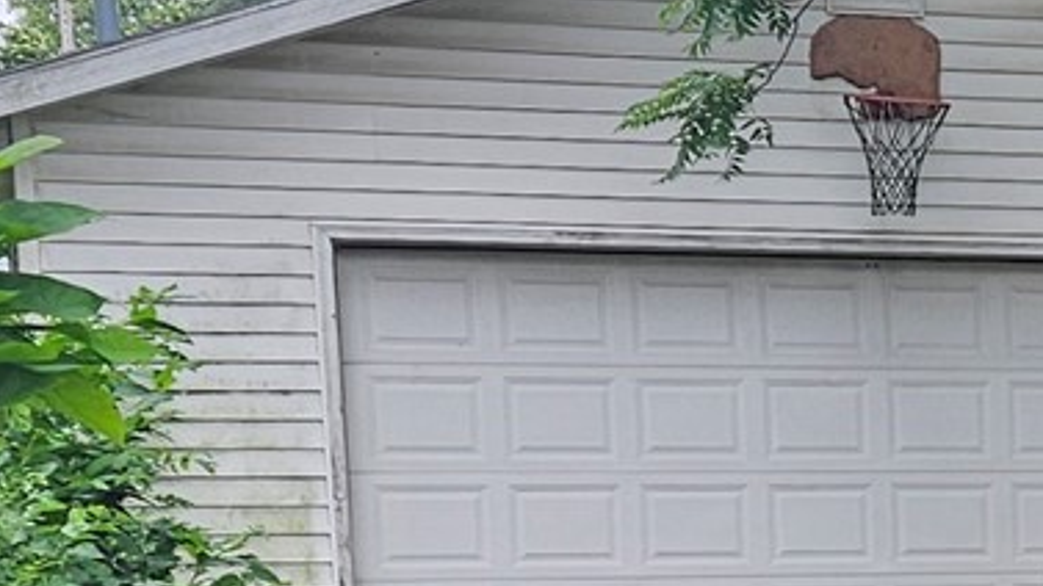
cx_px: 1809
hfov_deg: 14.2
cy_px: 829
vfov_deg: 8.7
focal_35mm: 136
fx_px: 3761
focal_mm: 5.4
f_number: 1.8
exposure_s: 1/180
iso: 32
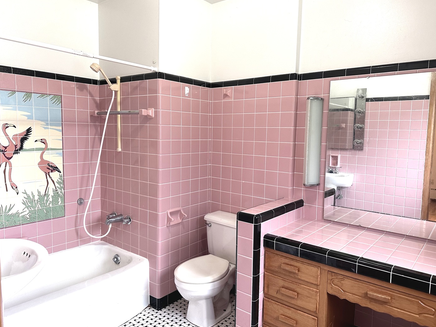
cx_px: 216
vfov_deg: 54.9
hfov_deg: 69.4
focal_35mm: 25
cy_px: 164
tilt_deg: -5.5
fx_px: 315
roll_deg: -0.7
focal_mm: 6.86
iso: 250
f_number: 1.78
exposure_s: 1/60
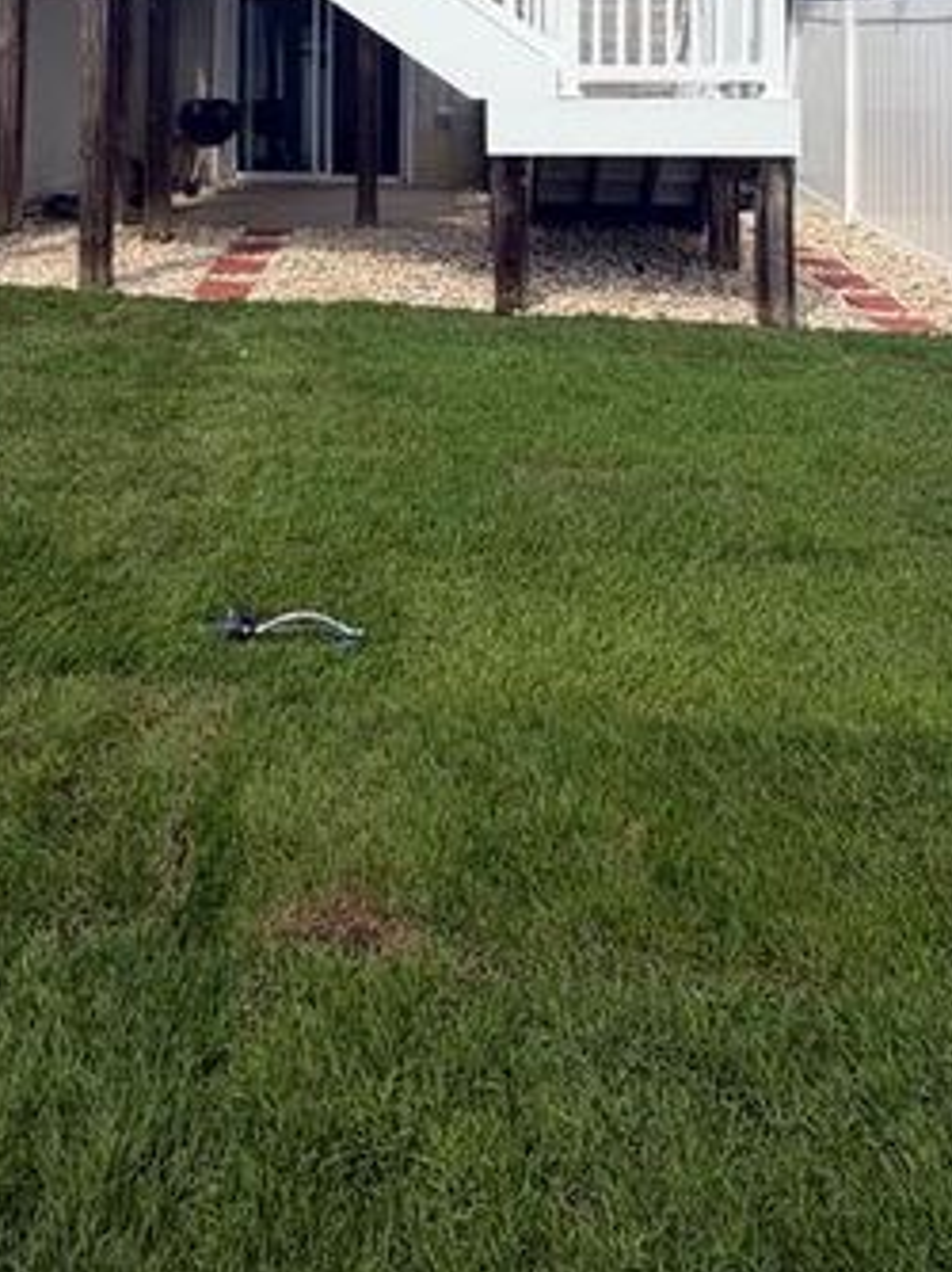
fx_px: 1028
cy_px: 59
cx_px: 415
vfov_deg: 53.0
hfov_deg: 49.6
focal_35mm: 28
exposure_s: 1/955
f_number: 2.2
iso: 20
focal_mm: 2.22
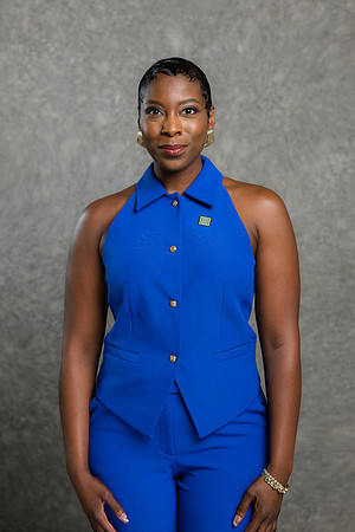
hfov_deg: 16.1
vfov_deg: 23.9
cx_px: 178
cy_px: 266
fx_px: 1257
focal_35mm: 85
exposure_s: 1/200
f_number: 5
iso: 125
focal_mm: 85
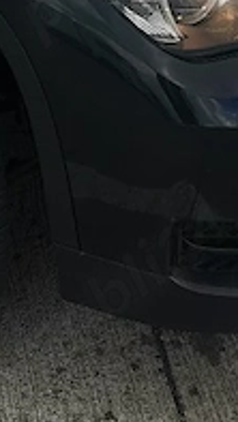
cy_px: -19
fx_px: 1289
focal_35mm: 115
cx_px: -88
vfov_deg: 18.1
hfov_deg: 10.3
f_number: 1.8
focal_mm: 4.75
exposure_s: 1/1429
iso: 50
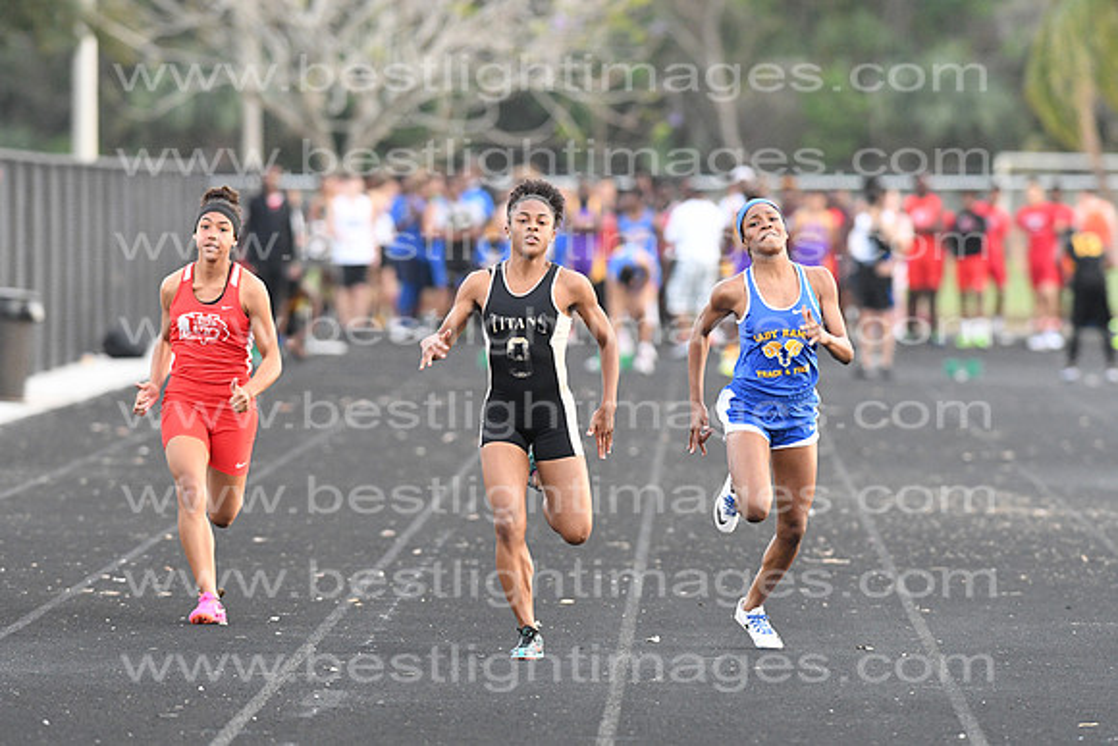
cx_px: 559
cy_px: 373
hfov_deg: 4.6
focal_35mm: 450
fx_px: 13978
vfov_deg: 3.1
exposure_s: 1/1250
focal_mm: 300
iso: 3200
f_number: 4
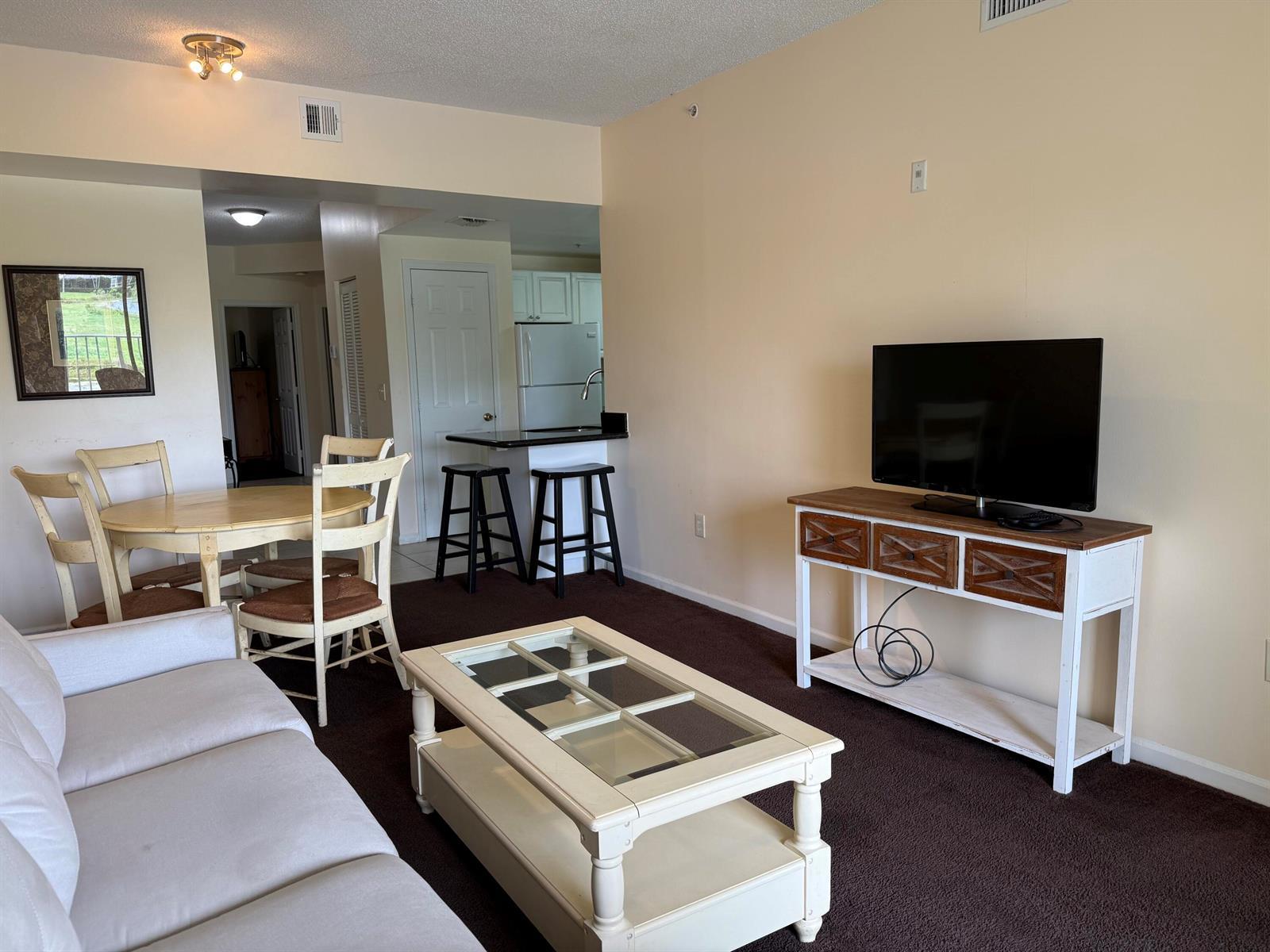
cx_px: 635
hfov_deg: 71.6
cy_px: 476
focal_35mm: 24
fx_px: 881
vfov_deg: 56.8
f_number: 1.78
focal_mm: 6.76
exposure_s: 1/120
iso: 80
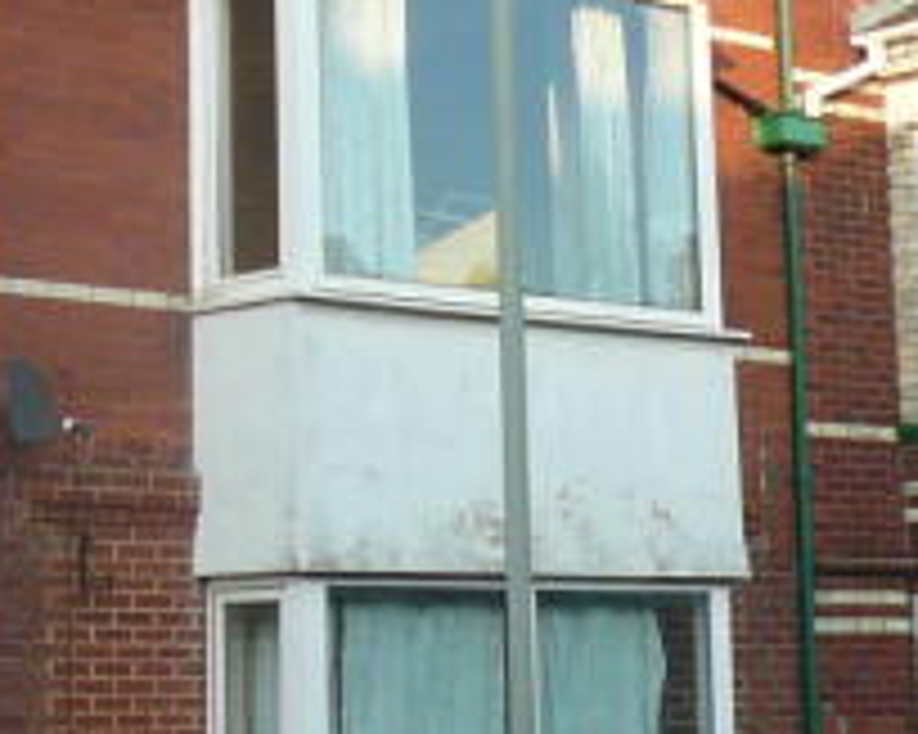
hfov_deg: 17.9
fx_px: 2879
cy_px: 187
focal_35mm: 106
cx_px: 110
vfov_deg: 14.5
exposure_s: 1/400
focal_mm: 4.6
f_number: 2.8
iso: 100
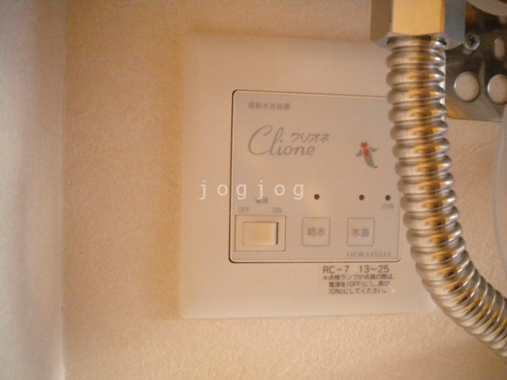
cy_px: 190
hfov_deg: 52.6
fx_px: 513
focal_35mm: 35
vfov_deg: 40.7
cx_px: 254
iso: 800
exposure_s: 1/34
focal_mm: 6.3
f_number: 3.1
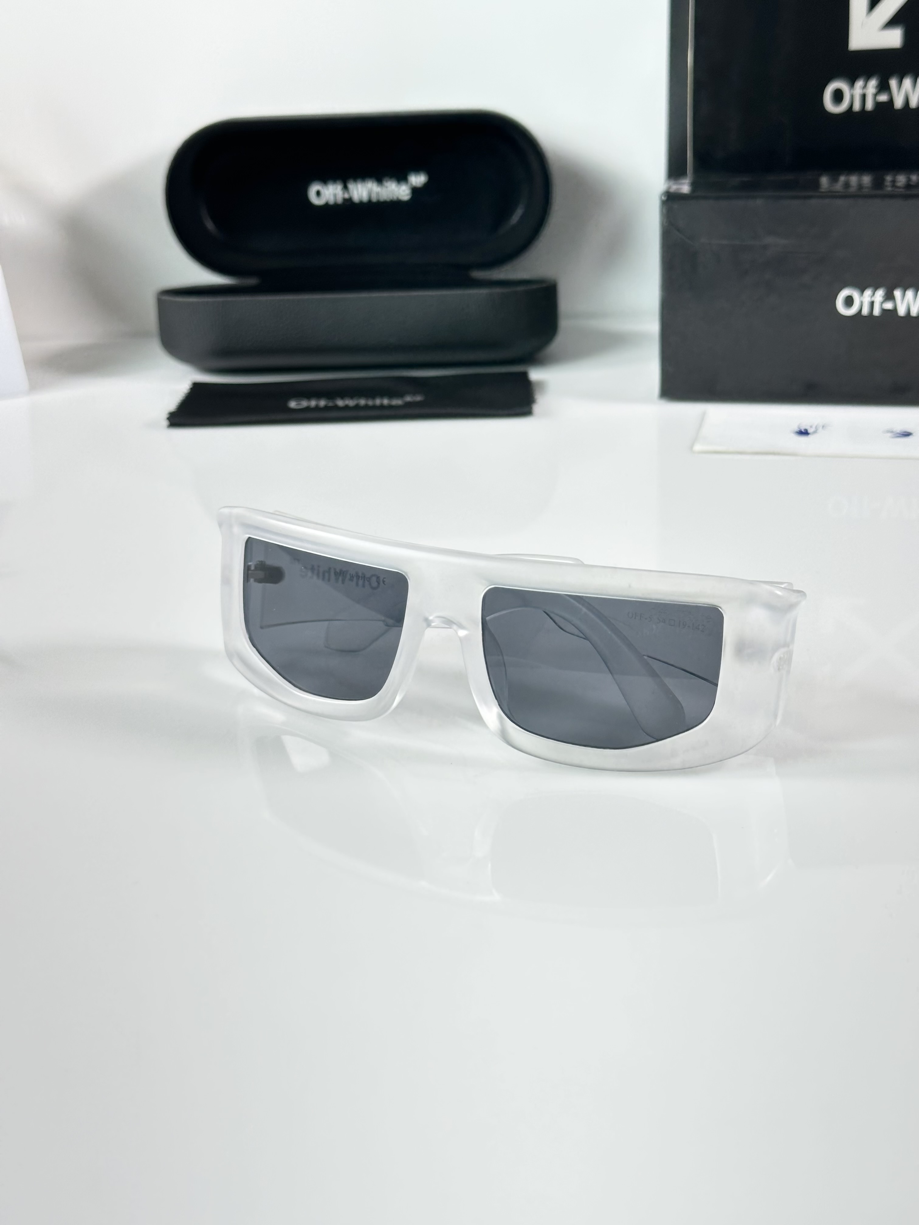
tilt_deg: -23.2
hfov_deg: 30.3
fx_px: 1699
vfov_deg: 39.7
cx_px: 460
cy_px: 612
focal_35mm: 48
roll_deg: +2.1
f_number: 1.78
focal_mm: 6.86
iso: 50
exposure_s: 1/50
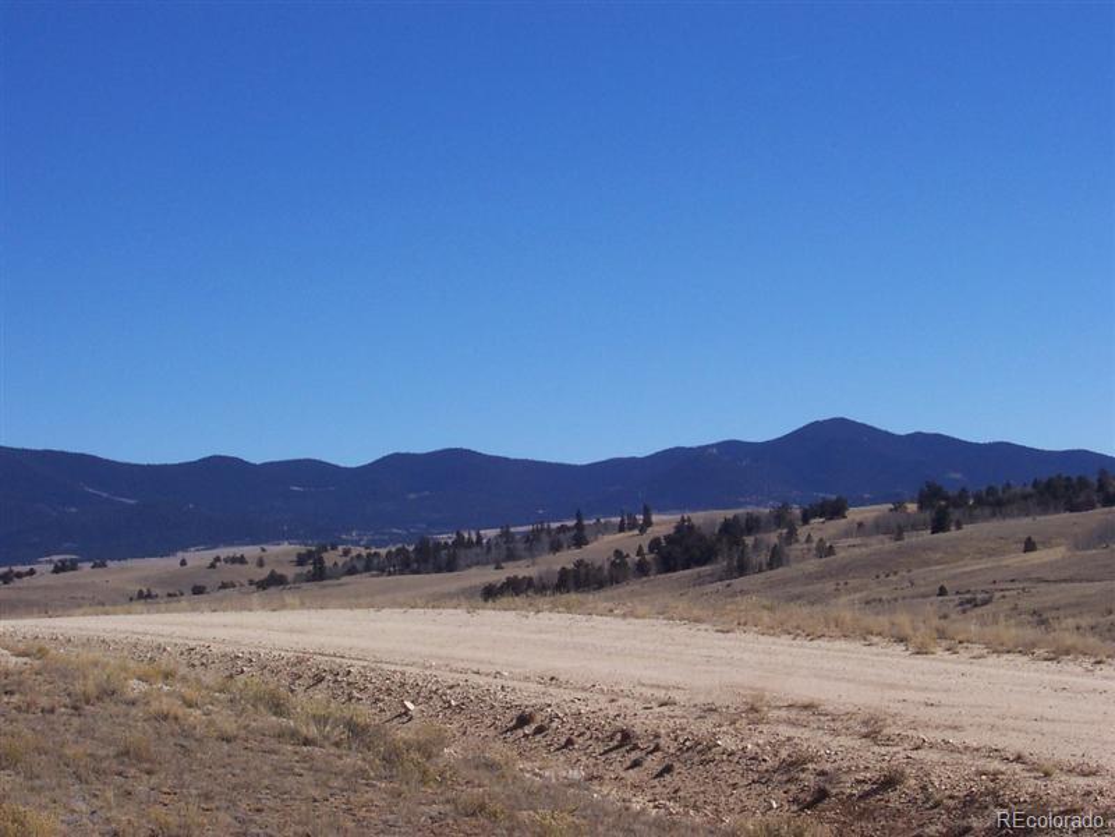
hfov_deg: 22.0
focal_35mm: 89
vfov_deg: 16.6
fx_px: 2867
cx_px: 558
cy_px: 418
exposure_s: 1/350
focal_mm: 13.5
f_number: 8
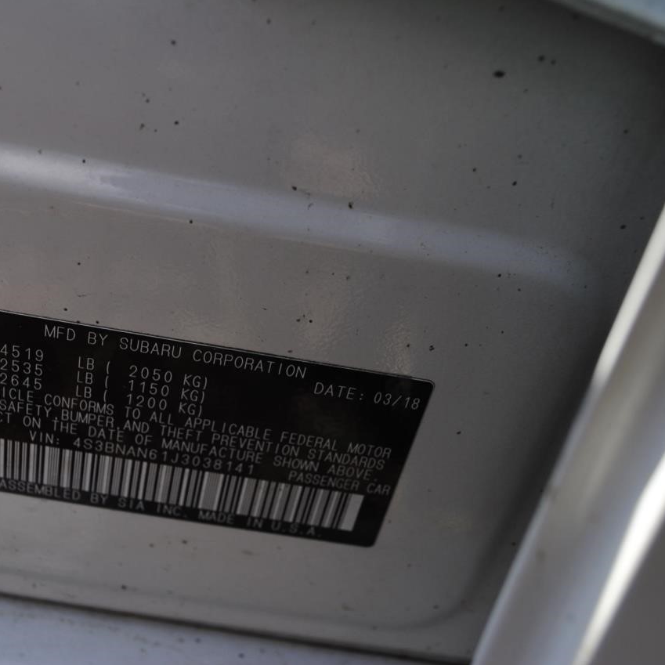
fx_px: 1087
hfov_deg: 33.9
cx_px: 273
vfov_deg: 34.0
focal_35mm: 50
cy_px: 332
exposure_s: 1/125
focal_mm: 26
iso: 125
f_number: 5.6
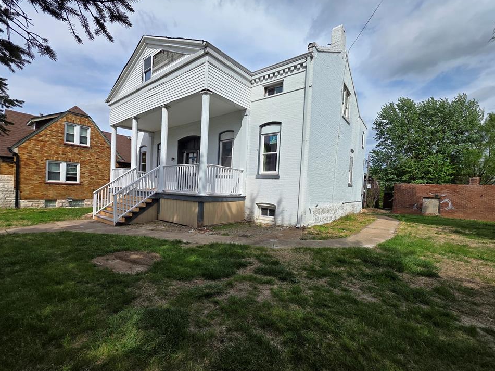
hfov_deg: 102.0
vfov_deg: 85.6
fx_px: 200
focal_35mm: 14
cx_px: 238
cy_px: 195
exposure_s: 1/2524
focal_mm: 2.2
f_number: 1.9
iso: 40
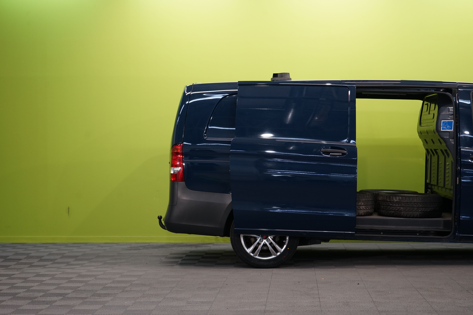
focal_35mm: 70
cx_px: 236
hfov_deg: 28.8
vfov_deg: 19.5
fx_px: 920
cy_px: 158
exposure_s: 1/60
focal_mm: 70
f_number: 5.6
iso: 800
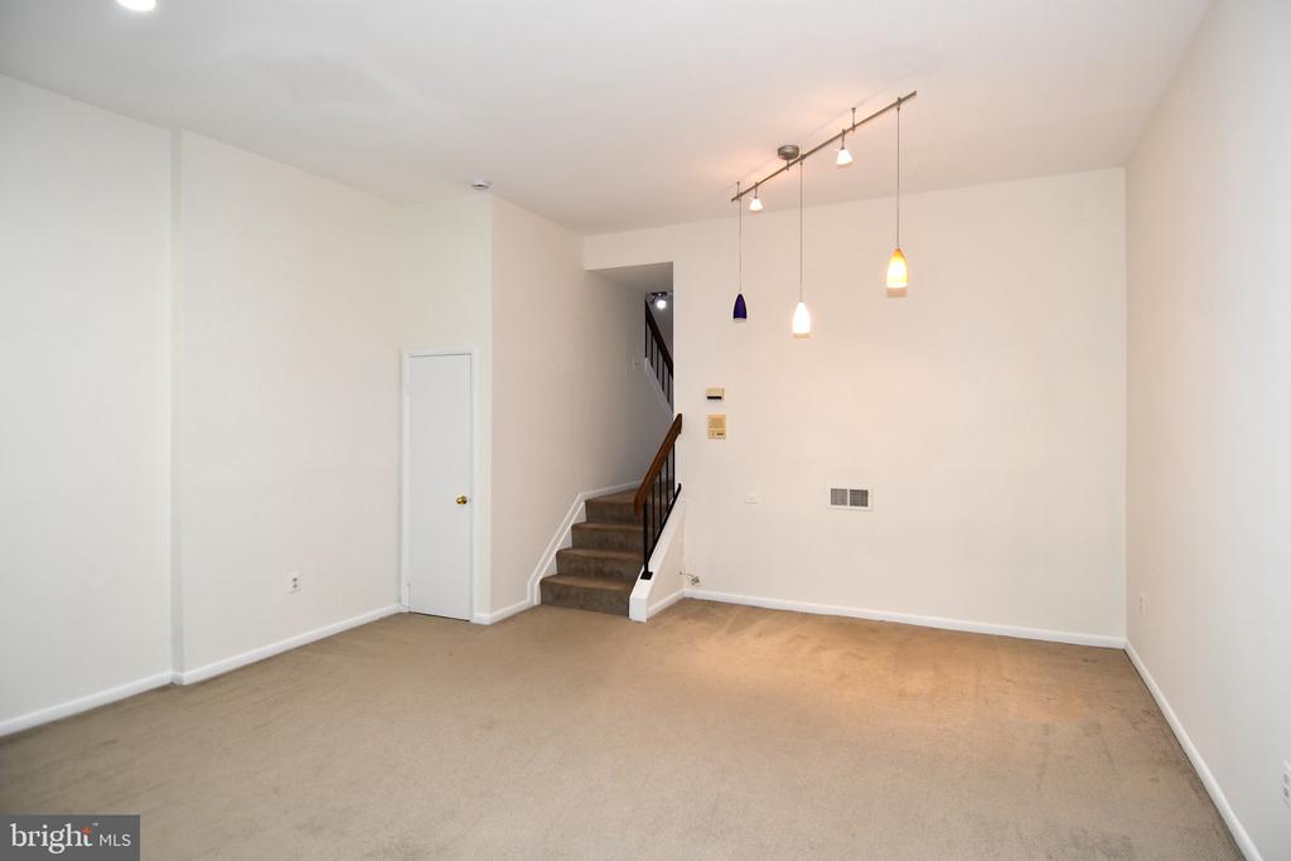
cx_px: 646
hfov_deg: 90.0
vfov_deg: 67.4
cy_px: 430
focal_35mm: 18
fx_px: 646
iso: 500
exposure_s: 1/60
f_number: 4
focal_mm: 12
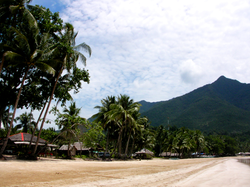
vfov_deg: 37.7
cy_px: 94
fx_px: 274
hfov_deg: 49.0
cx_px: 125
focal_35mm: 38
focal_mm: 6.3
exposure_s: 1/682
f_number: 5.6
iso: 100
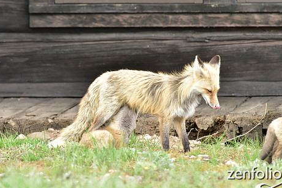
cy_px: 94
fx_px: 8358
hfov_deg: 1.9
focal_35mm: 1066
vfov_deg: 1.3
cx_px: 143
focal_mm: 850
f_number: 13
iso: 800
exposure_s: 1/200
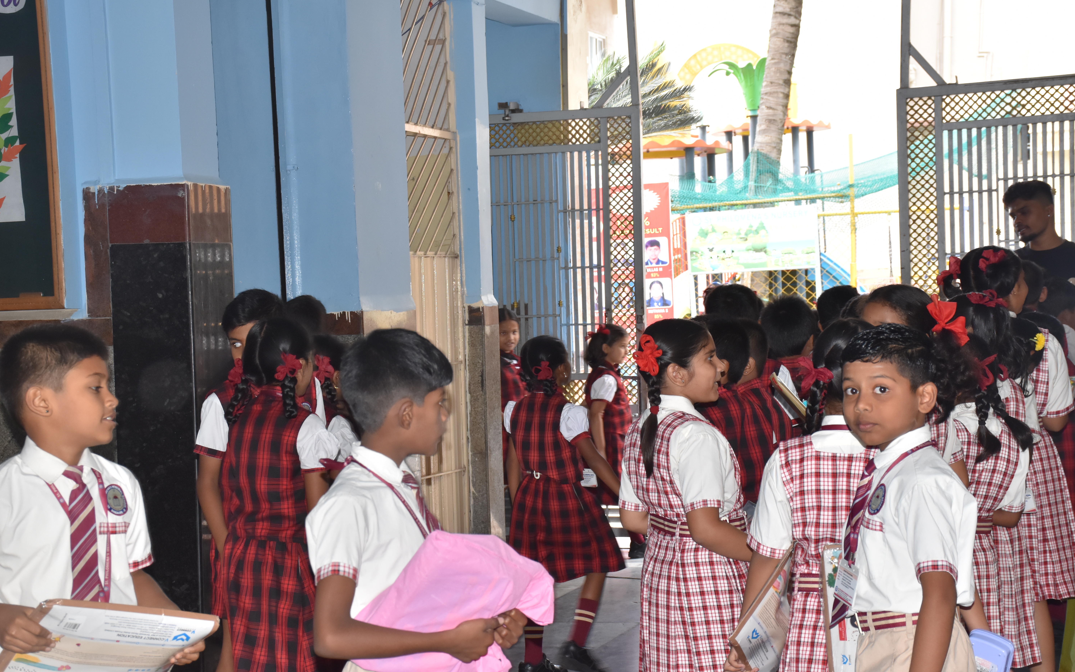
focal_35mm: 74
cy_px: 356
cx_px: 538
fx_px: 2168
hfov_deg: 27.8
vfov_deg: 17.6
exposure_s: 1/60
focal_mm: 48
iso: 800
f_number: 8
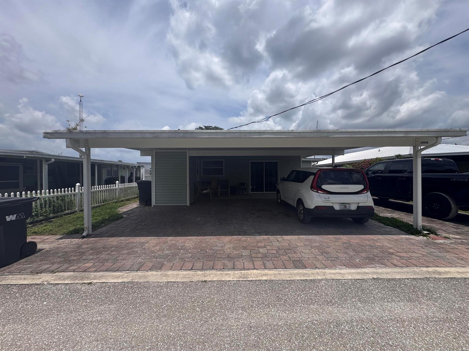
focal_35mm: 14
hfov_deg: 102.1
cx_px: 234
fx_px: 190
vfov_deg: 85.7
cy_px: 176
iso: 50
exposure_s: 1/3106
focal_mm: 2.22
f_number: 2.2
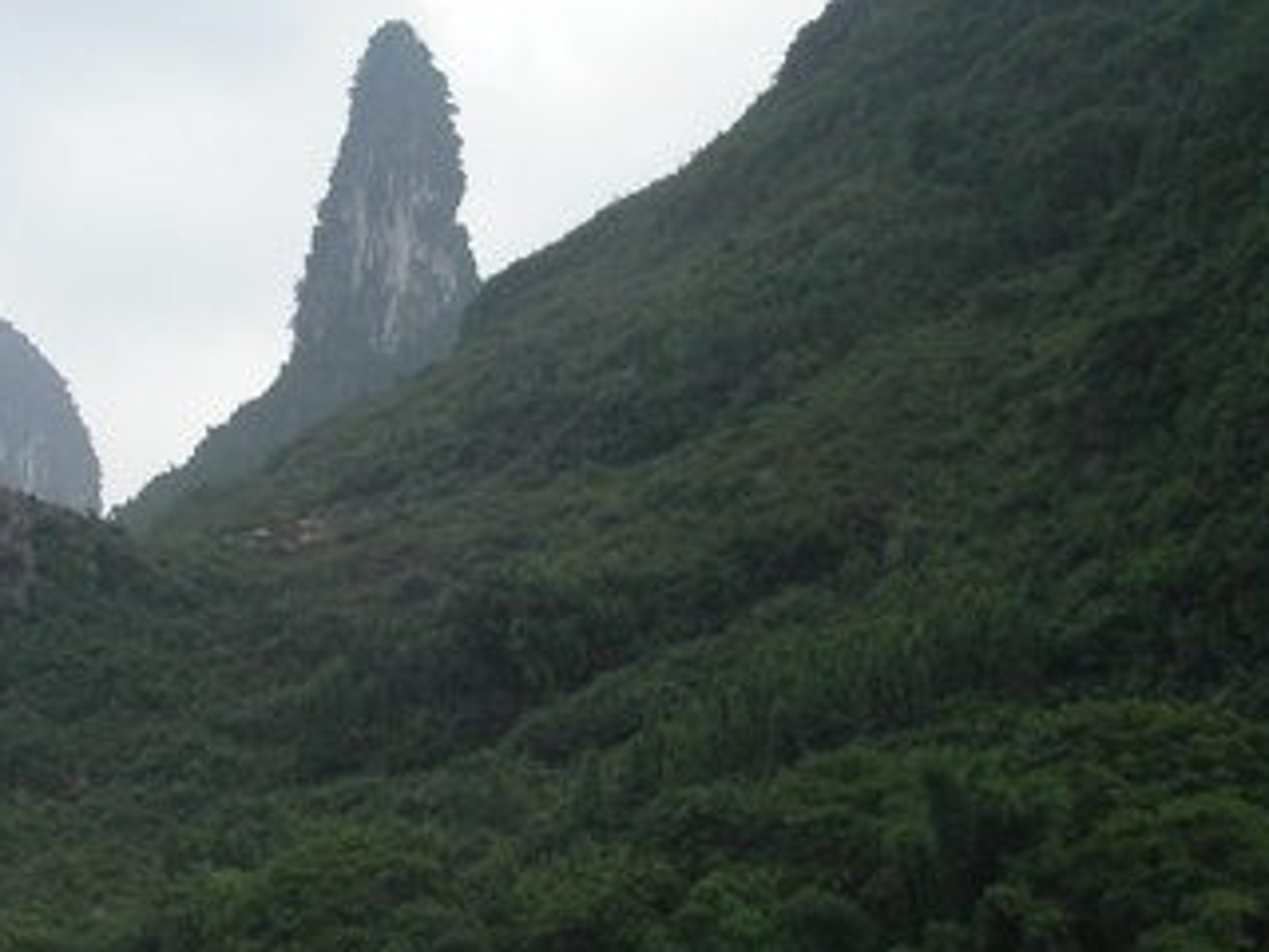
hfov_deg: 25.5
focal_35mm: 76
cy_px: 587
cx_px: 432
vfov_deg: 19.4
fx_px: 2786
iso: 100
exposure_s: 1/90
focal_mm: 7.8
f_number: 8
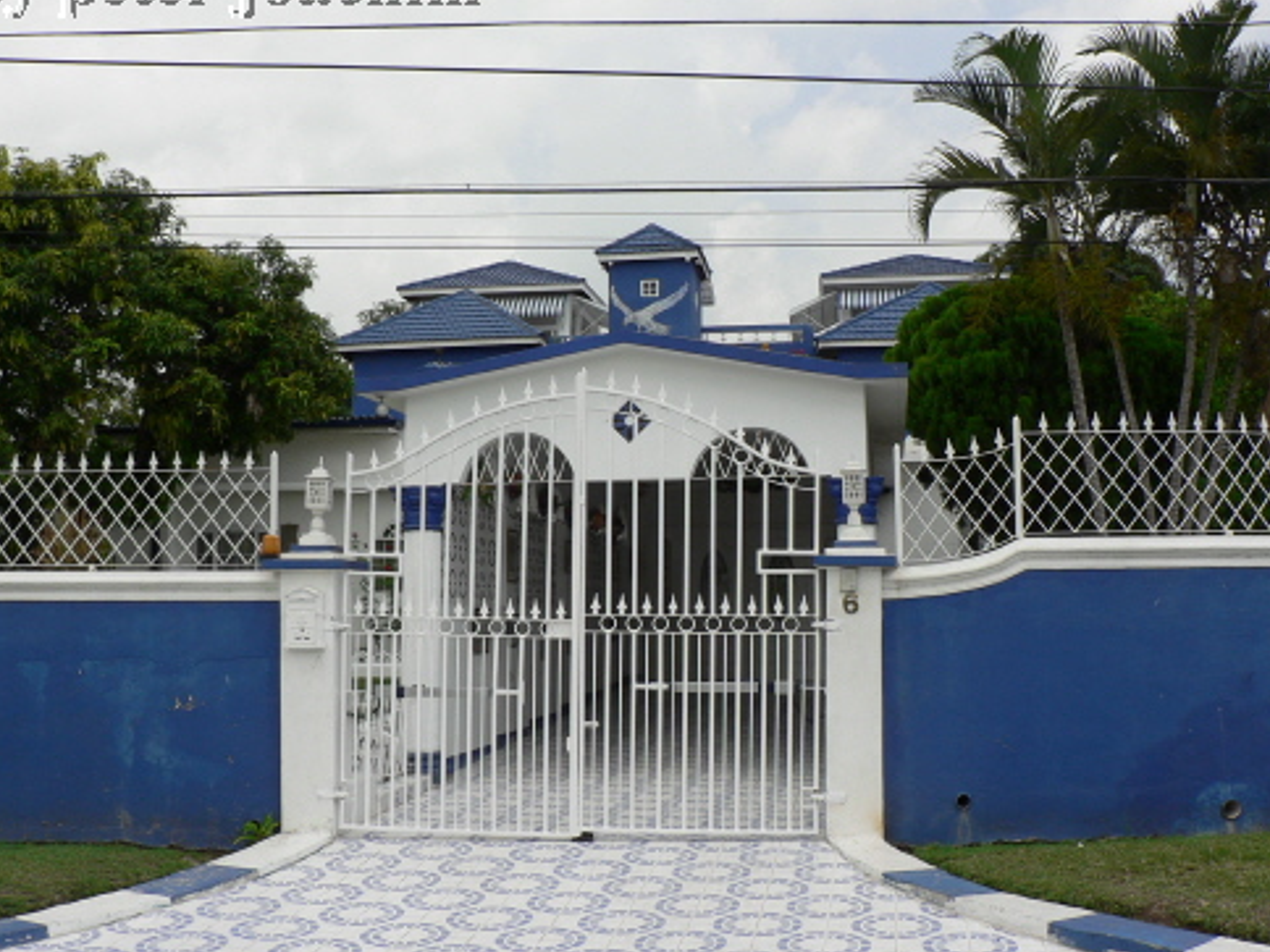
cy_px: 494
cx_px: 673
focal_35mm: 41
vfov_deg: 35.1
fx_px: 1504
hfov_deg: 45.8
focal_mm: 6
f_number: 5
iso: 64
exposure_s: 1/400
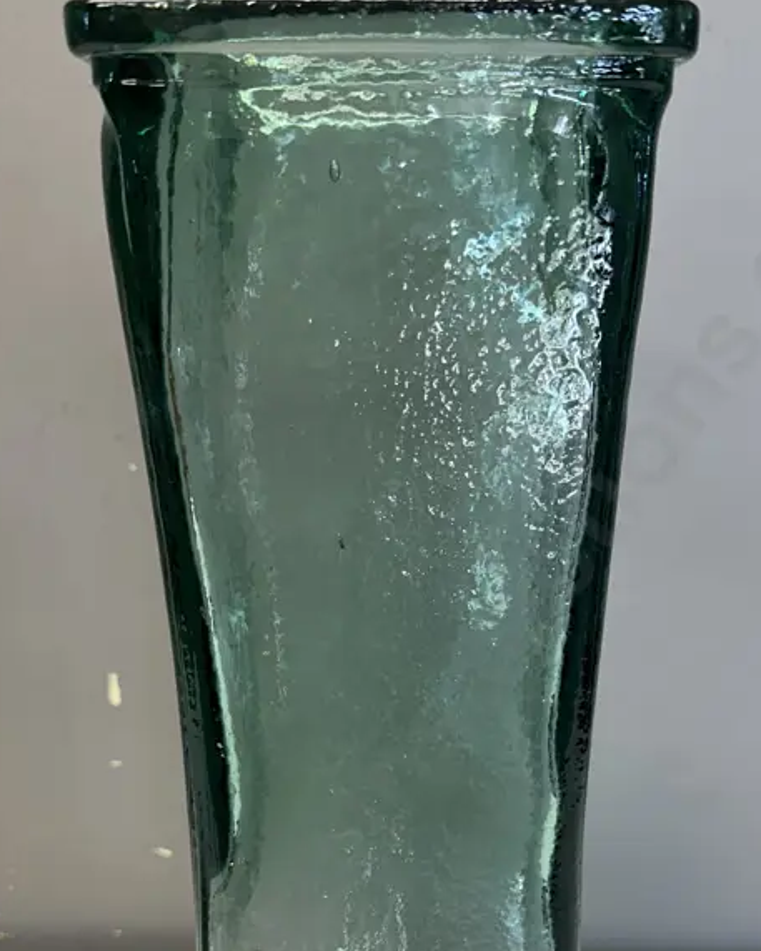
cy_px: 744
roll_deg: +0.0
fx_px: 1182
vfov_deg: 42.1
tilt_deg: -20.9
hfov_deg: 35.6
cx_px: 428
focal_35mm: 42
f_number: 1.78
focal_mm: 6.86
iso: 100
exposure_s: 1/100
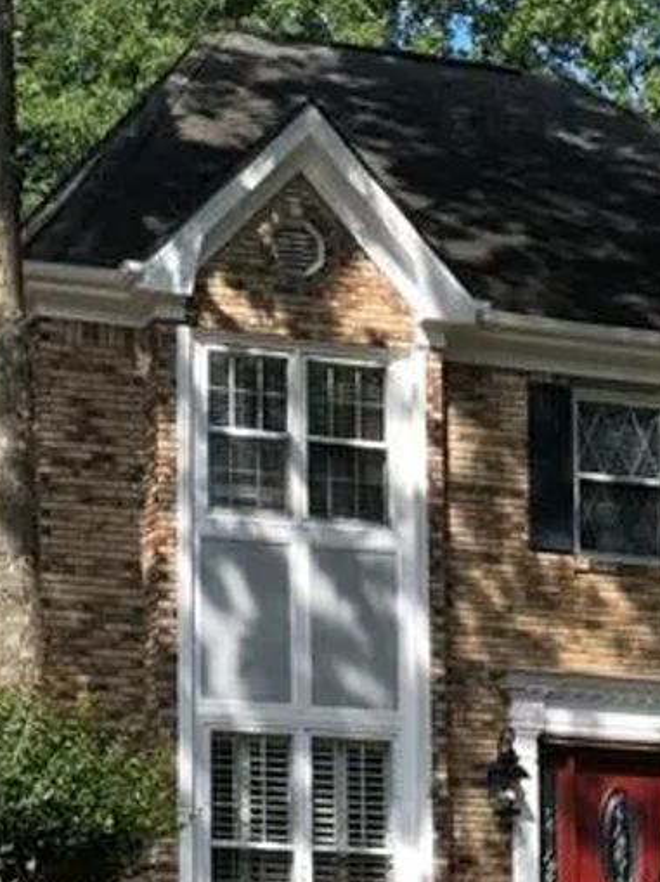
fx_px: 3894
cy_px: 1072
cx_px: 376
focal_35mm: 153
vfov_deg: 12.6
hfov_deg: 9.7
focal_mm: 6.6
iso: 20
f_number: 2.8
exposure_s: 1/366
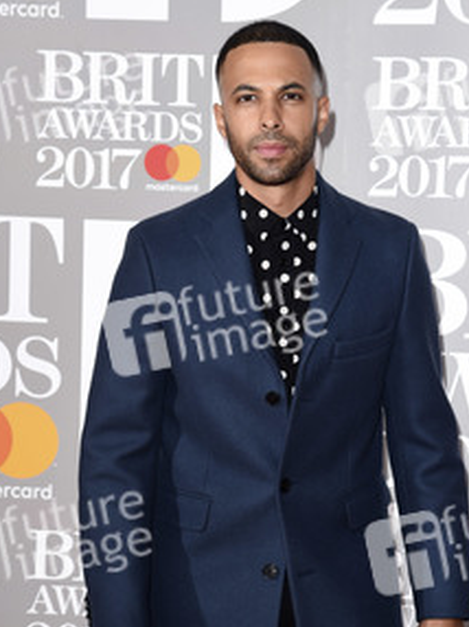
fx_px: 2388
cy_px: 434
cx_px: 279
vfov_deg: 14.9
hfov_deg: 11.2
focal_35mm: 132
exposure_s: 1/250
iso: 400
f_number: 5.6
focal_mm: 98
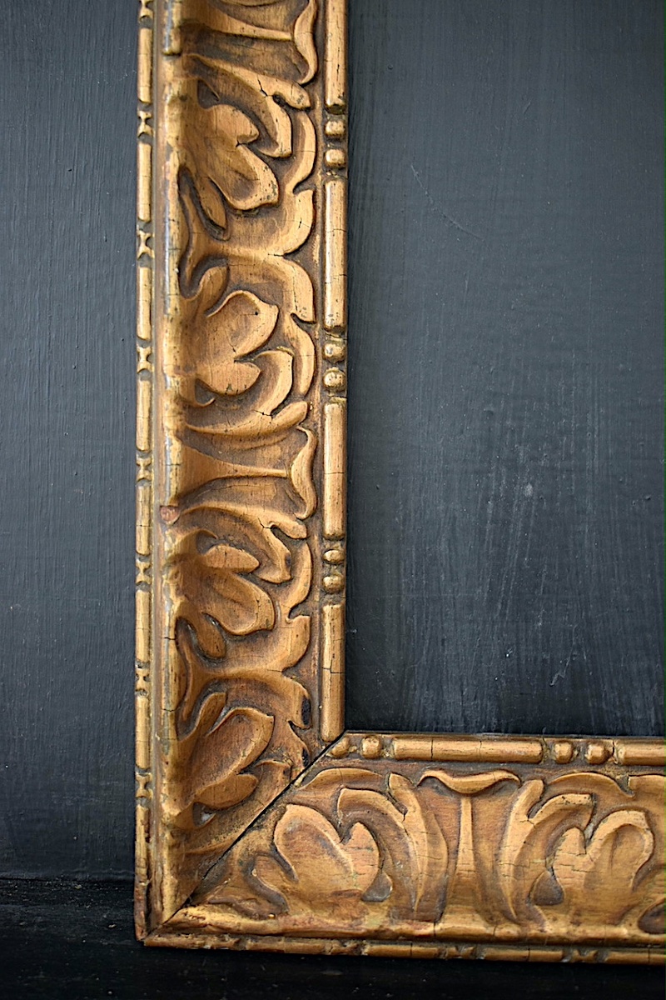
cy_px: 500
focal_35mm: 42
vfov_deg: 46.4
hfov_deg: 31.9
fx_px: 1165
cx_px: 333
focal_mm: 28
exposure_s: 1/60
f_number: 4.2
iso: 1000
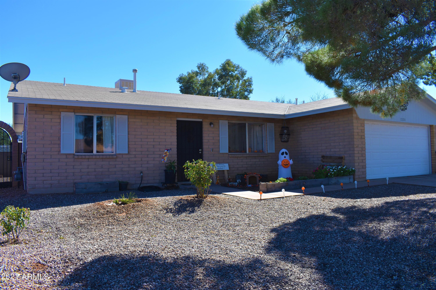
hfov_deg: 67.4
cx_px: 218
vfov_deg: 47.9
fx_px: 327
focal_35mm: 27
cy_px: 145
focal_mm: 18
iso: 110
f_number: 8
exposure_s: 1/250
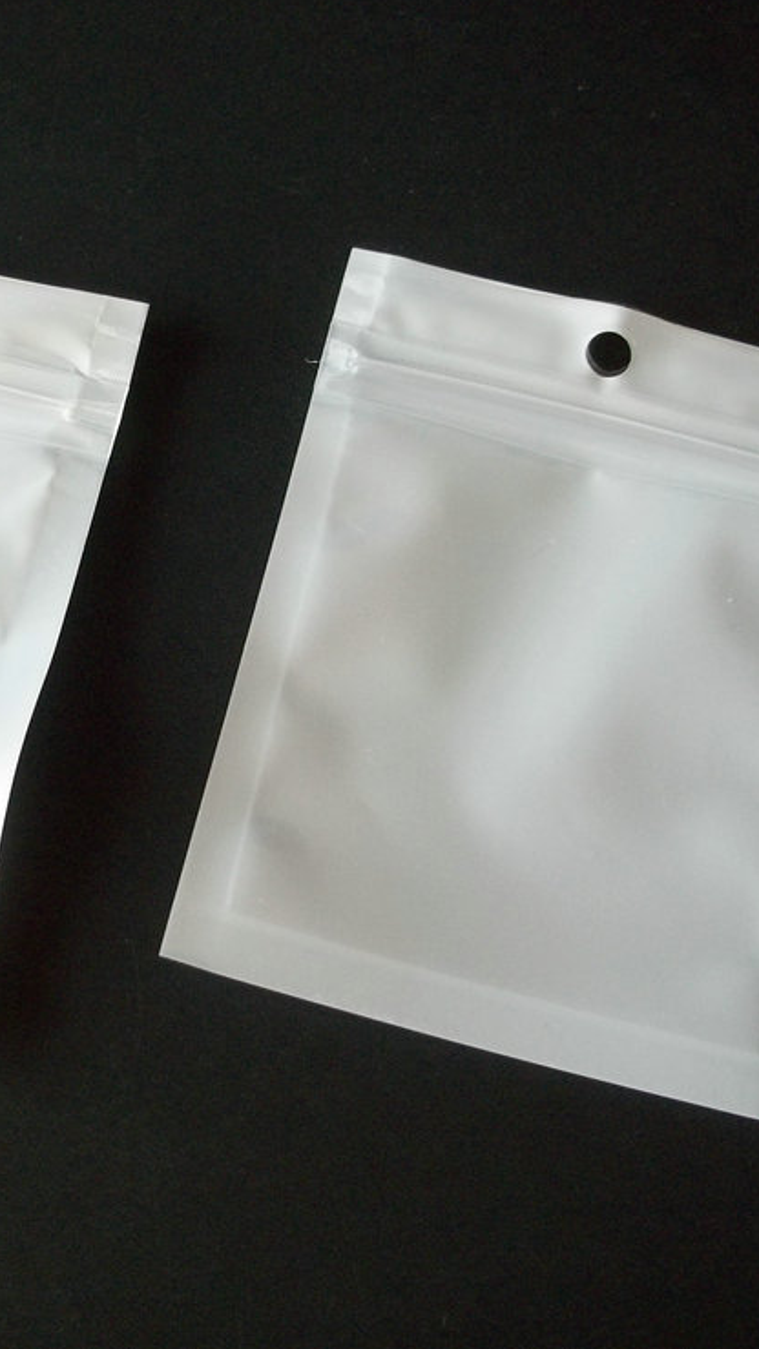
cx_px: 117
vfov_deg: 39.2
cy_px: 674
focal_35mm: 53
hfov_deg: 22.2
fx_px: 1897
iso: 160
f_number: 3.1
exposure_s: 1/25
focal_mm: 6.5
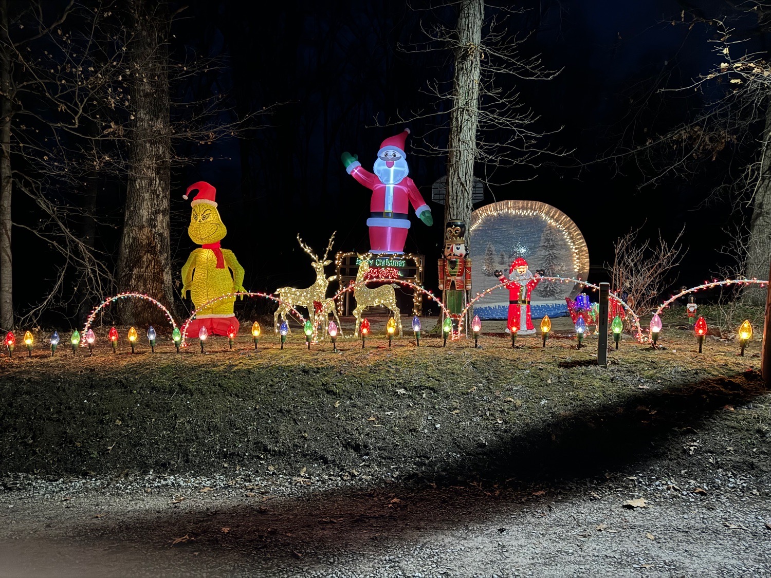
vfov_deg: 56.8
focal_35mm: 24
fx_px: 535
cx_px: 386
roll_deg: -0.6
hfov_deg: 71.6
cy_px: 289
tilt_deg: -1.7
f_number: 1.78
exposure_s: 1/15
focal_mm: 6.86
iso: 1000
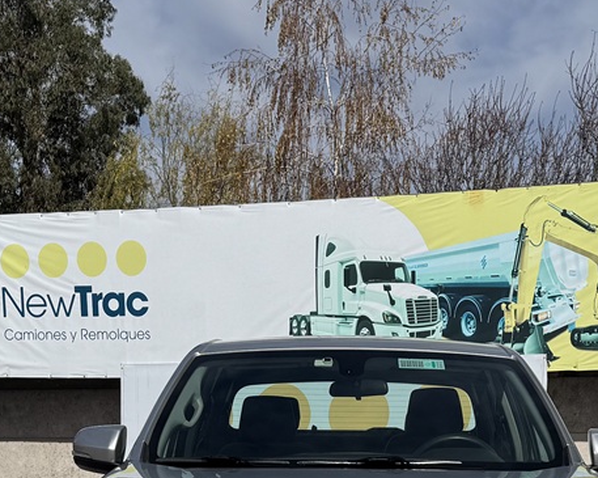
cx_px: 372
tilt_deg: -8.4
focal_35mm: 70
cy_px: 592
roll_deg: +1.7
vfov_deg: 20.3
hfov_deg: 27.1
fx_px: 1238
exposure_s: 1/9009
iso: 80
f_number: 1.78
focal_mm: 6.76
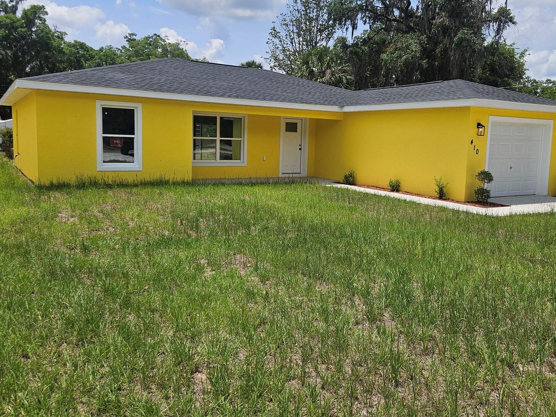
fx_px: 482
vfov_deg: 46.7
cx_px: 295
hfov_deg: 59.9
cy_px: 190
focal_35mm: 30
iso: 25
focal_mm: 5.4
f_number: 1.8
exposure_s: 1/3464
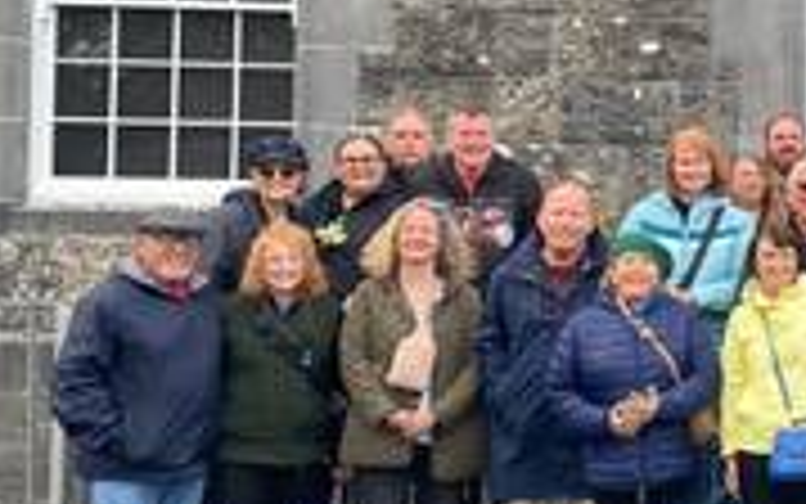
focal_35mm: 74
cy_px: 230
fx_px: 1626
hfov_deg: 24.2
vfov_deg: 17.6
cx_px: 1067
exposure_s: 1/216
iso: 32
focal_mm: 4.25
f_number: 1.8
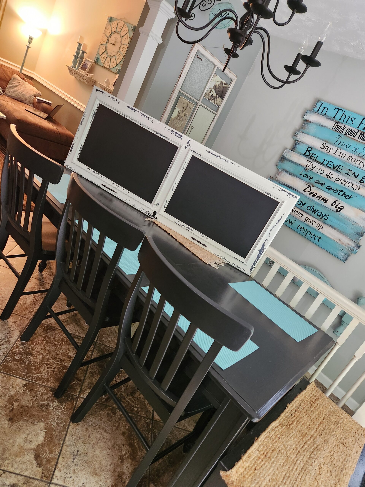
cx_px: 182
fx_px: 323
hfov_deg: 58.9
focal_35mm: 23
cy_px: 244
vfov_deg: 73.9
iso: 640
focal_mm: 5.4
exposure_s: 1/60
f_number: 1.8
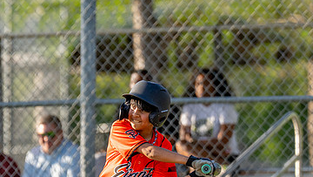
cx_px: 142
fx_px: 5489
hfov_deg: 3.3
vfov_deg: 1.8
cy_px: 123
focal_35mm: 661
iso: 400
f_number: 2.8
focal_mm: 200
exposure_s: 1/2500
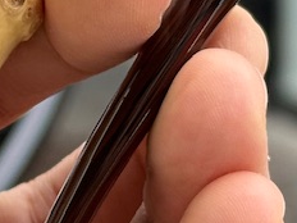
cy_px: 51
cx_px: -113
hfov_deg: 7.4
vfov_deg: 5.6
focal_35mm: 265
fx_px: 2274
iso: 64
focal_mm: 6.86
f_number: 1.78
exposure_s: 1/511
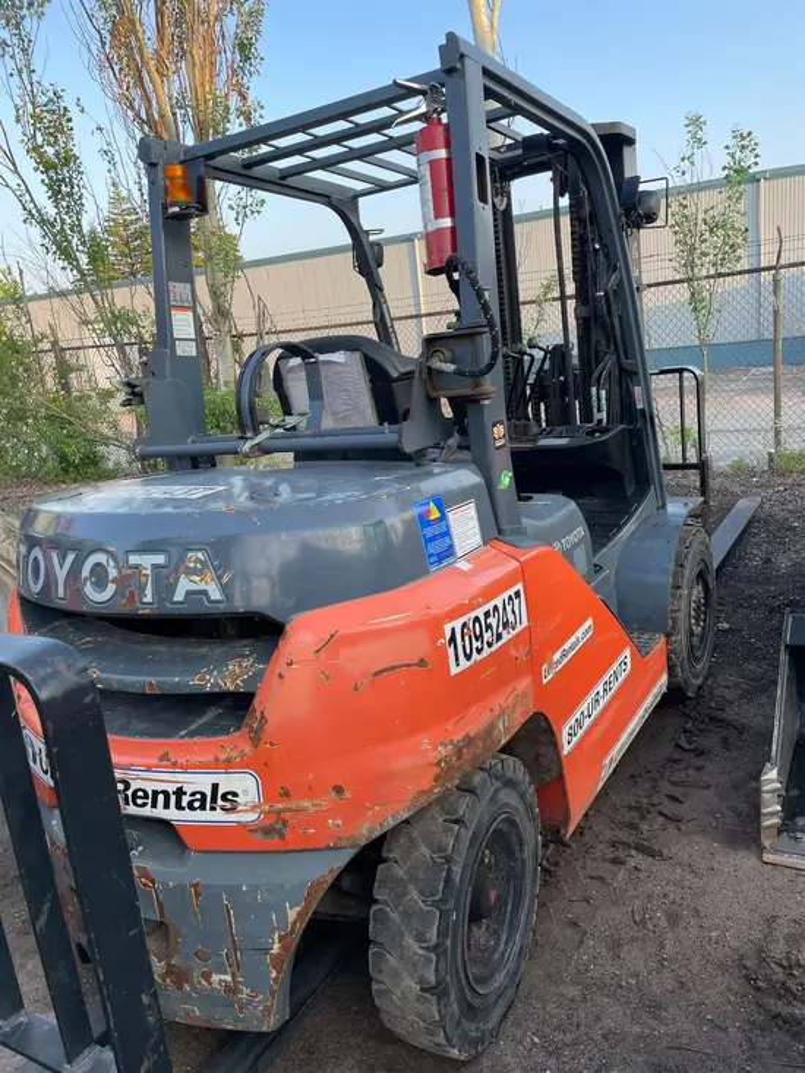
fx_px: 806
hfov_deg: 53.1
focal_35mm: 26
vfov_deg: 67.3
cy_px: 536
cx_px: 402
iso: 32
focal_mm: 4.2
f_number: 1.6
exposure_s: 1/220
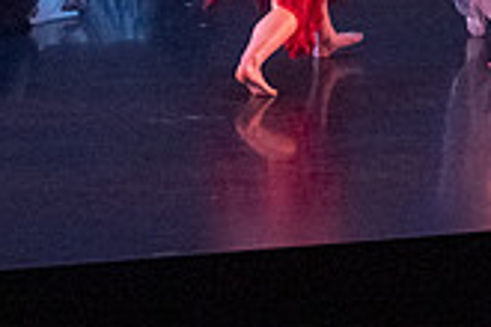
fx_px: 2809
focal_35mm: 206
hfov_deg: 9.8
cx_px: 667
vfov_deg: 6.6
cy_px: -195
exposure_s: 1/400
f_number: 2.8
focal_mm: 44
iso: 5000
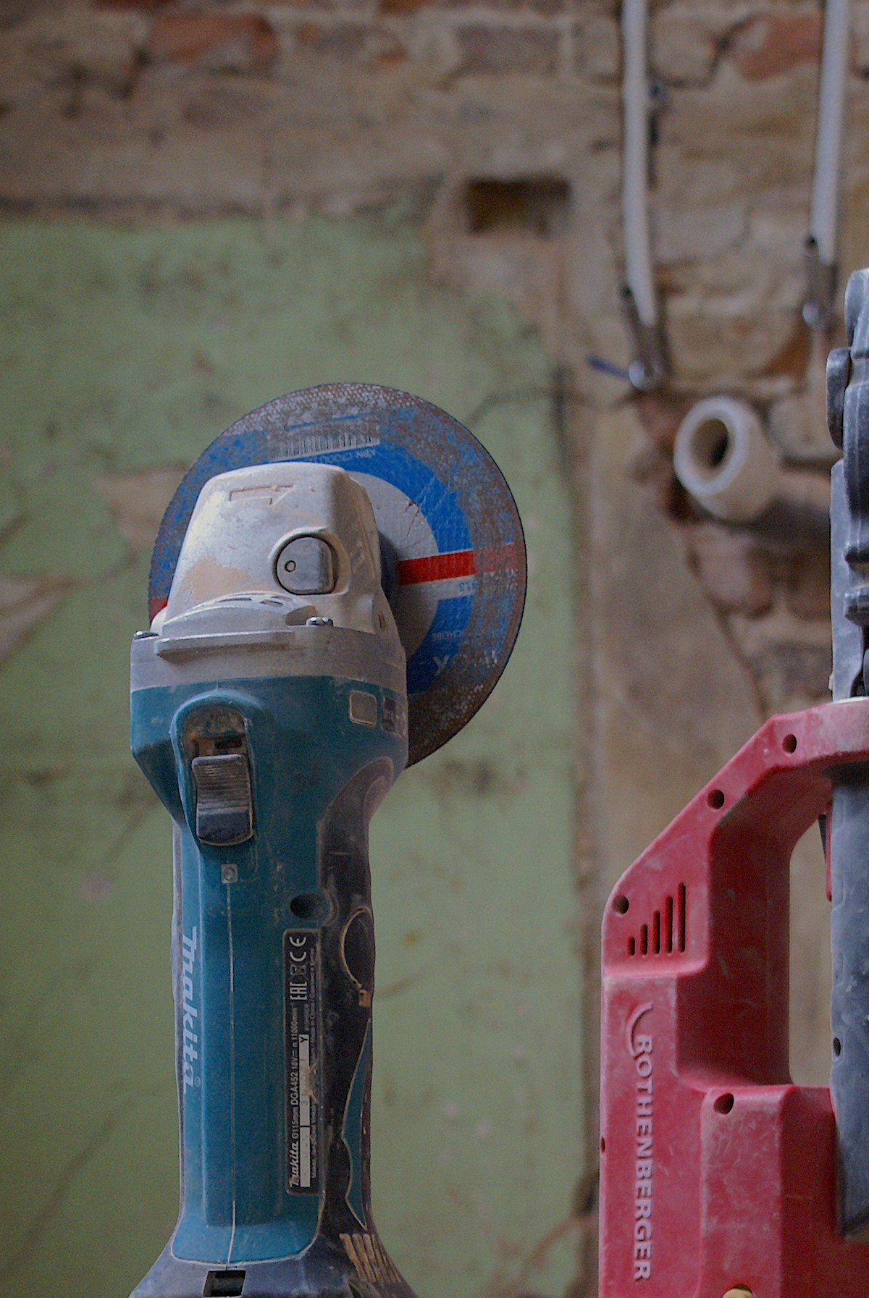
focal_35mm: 120
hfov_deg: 11.5
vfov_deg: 17.0
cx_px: 395
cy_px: 973
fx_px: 4333
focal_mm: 50
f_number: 5.6
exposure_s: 1/30
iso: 400
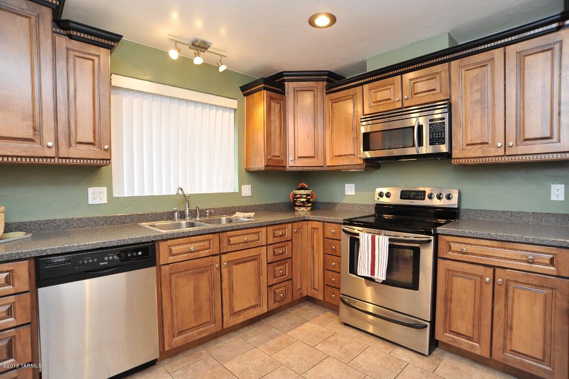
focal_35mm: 18
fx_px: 284
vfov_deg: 67.3
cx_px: 284
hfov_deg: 90.0
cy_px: 190
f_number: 6.3
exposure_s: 1/30
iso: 1000
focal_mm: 18
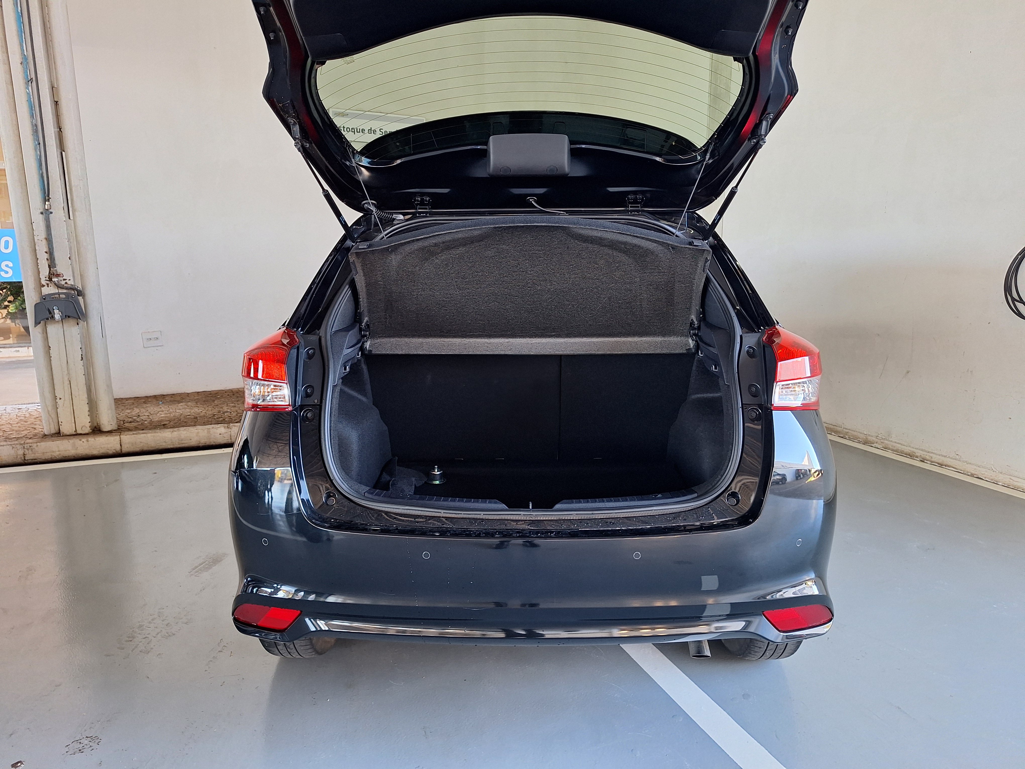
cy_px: 384
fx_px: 681
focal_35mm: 23
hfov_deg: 73.9
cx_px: 512
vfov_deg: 58.9
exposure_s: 1/40
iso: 64
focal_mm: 5.54
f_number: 1.8
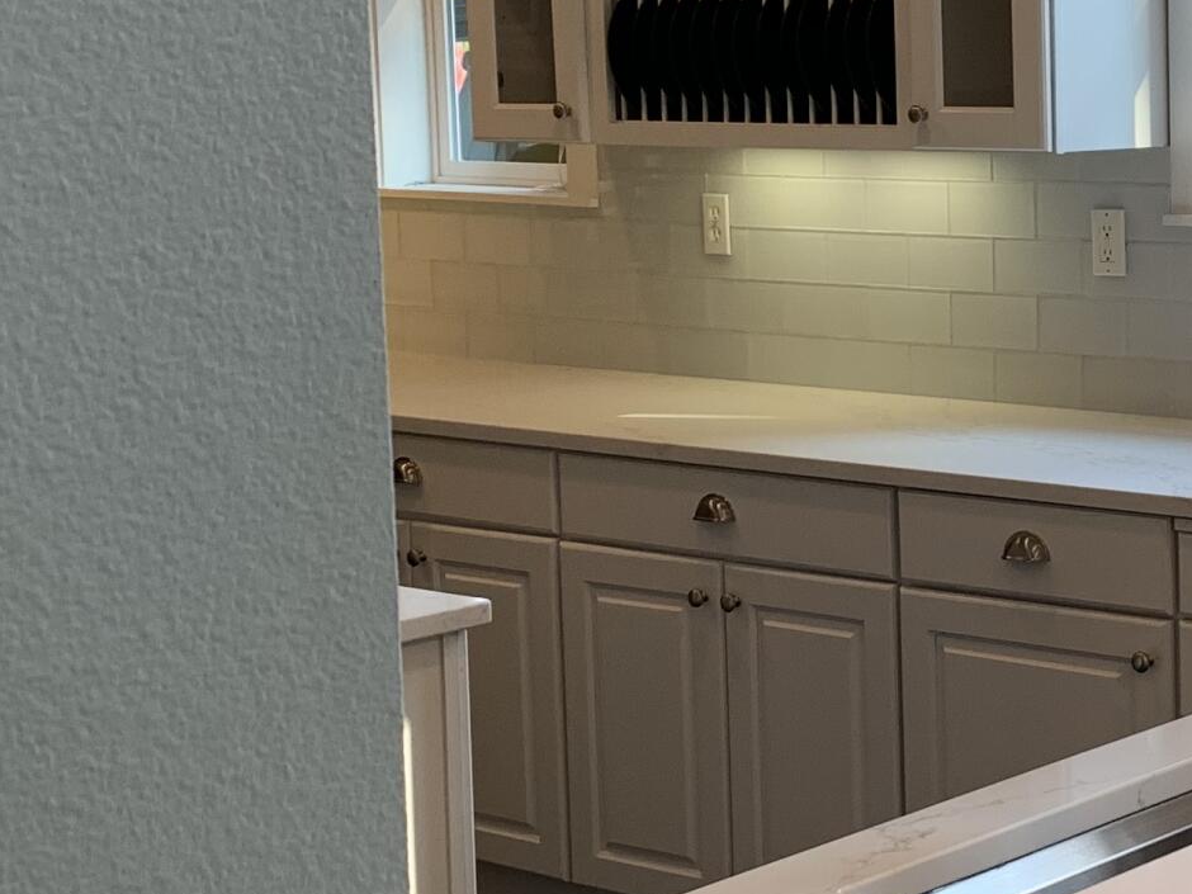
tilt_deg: -8.1
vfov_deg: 17.8
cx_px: 1170
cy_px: 402
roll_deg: +0.9
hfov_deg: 22.7
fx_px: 2858
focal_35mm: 83
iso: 50
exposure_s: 1/120
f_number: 1.8
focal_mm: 4.25
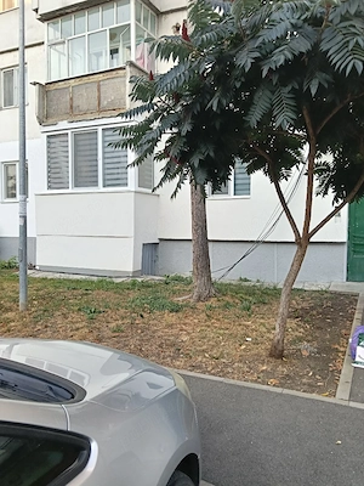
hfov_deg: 51.4
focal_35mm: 27
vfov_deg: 65.3
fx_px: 379
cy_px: 243
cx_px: 182
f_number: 1.8
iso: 50
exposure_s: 1/101
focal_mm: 3.98
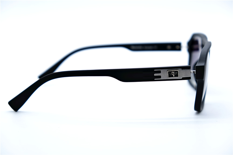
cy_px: 78
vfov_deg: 16.4
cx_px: 116
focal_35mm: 83
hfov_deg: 24.5
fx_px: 537
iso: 160
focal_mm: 55
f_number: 5
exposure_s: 1/150
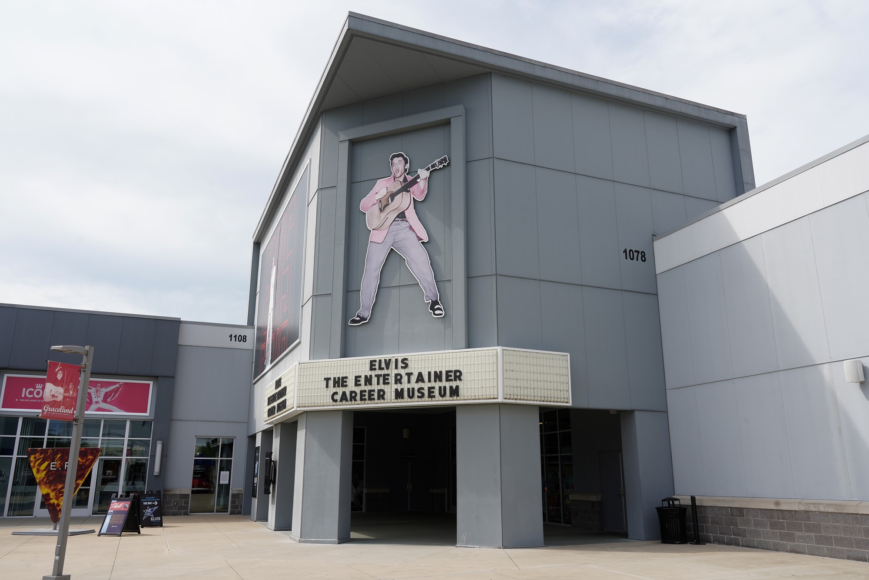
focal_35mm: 28
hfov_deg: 65.5
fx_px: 676
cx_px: 434
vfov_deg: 46.4
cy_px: 290
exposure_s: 1/100
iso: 100
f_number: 13
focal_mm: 28
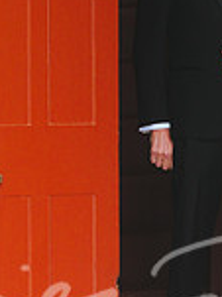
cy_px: 67
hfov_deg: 2.2
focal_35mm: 676
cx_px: 314
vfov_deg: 2.9
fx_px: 5789
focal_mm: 165
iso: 400
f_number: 2.8
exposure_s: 1/160
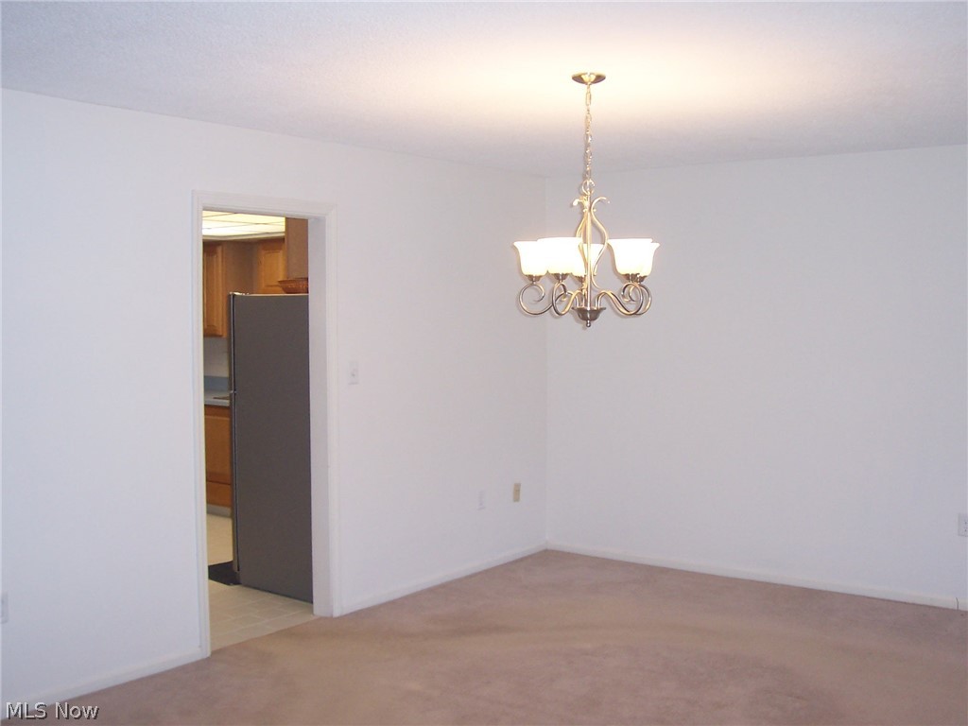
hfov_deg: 50.1
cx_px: 484
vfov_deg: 38.7
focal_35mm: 37
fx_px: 1035
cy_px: 363
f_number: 2.8
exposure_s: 1/60
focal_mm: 5.6
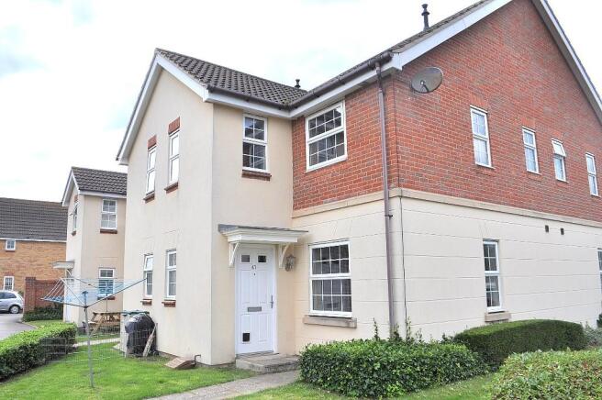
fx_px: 451
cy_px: 200
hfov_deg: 67.4
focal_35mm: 27
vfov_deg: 47.8
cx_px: 301
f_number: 10
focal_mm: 18
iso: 200
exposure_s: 1/400
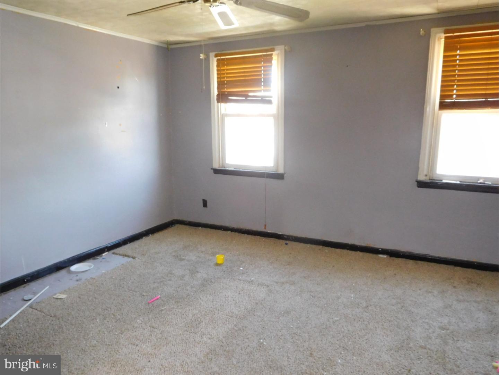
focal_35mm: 25
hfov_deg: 69.4
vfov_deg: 54.9
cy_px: 188
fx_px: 360
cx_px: 250
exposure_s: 1/30
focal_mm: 4.5
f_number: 3.4
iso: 640
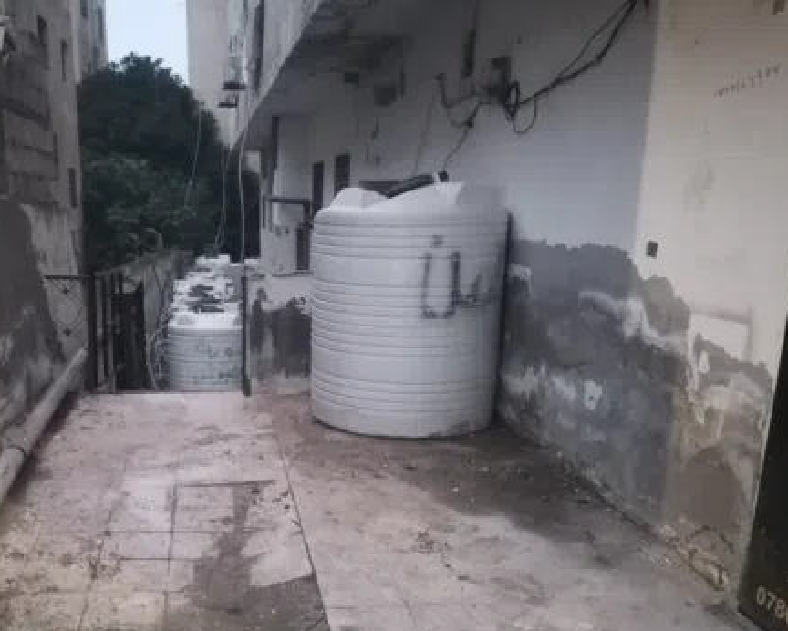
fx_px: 910
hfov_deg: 45.9
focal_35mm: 39
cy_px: 423
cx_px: 243
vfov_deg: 37.8
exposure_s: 1/20
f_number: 1.8
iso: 1600
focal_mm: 5.3
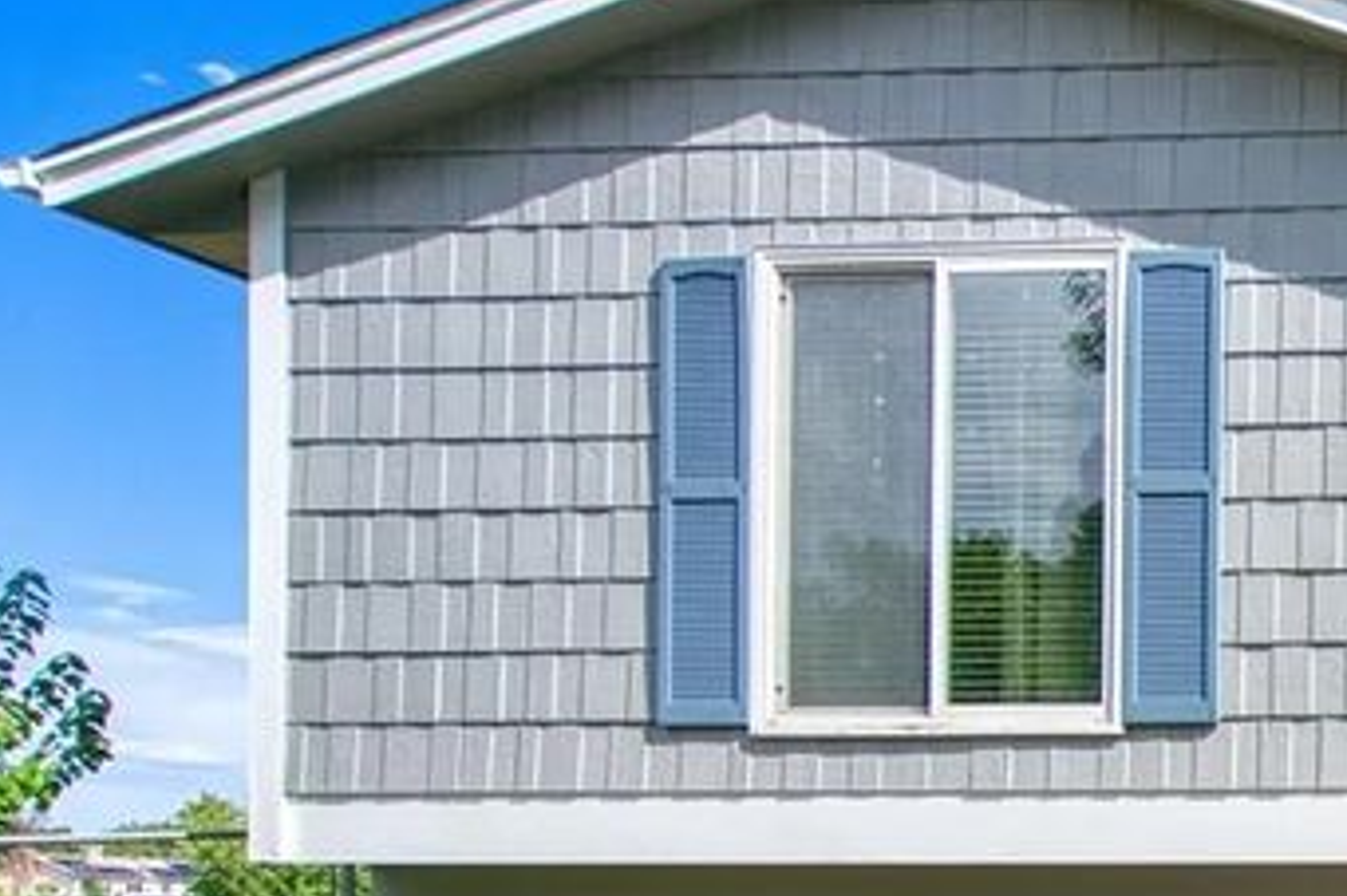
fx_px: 1795
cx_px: 1936
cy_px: 983
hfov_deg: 29.0
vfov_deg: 25.9
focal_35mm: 48
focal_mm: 16
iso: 500
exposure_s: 1/2000
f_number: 4
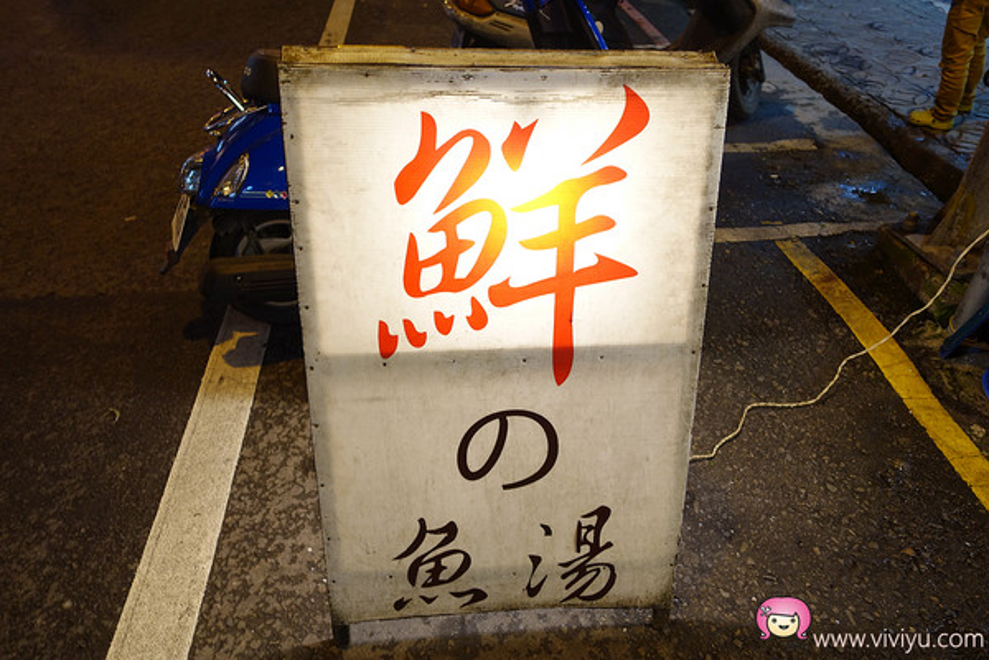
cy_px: 330
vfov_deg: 53.1
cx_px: 494
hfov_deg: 73.7
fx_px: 659
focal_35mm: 24
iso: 200
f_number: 1.8
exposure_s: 1/30
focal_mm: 8.8
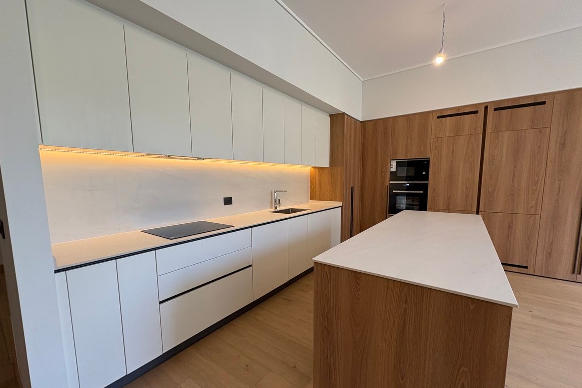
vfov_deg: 77.2
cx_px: 287
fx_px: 243
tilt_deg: -6.3
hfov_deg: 100.4
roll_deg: +0.6
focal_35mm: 15
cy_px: 207
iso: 160
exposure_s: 1/99
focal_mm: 2.22
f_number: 2.2
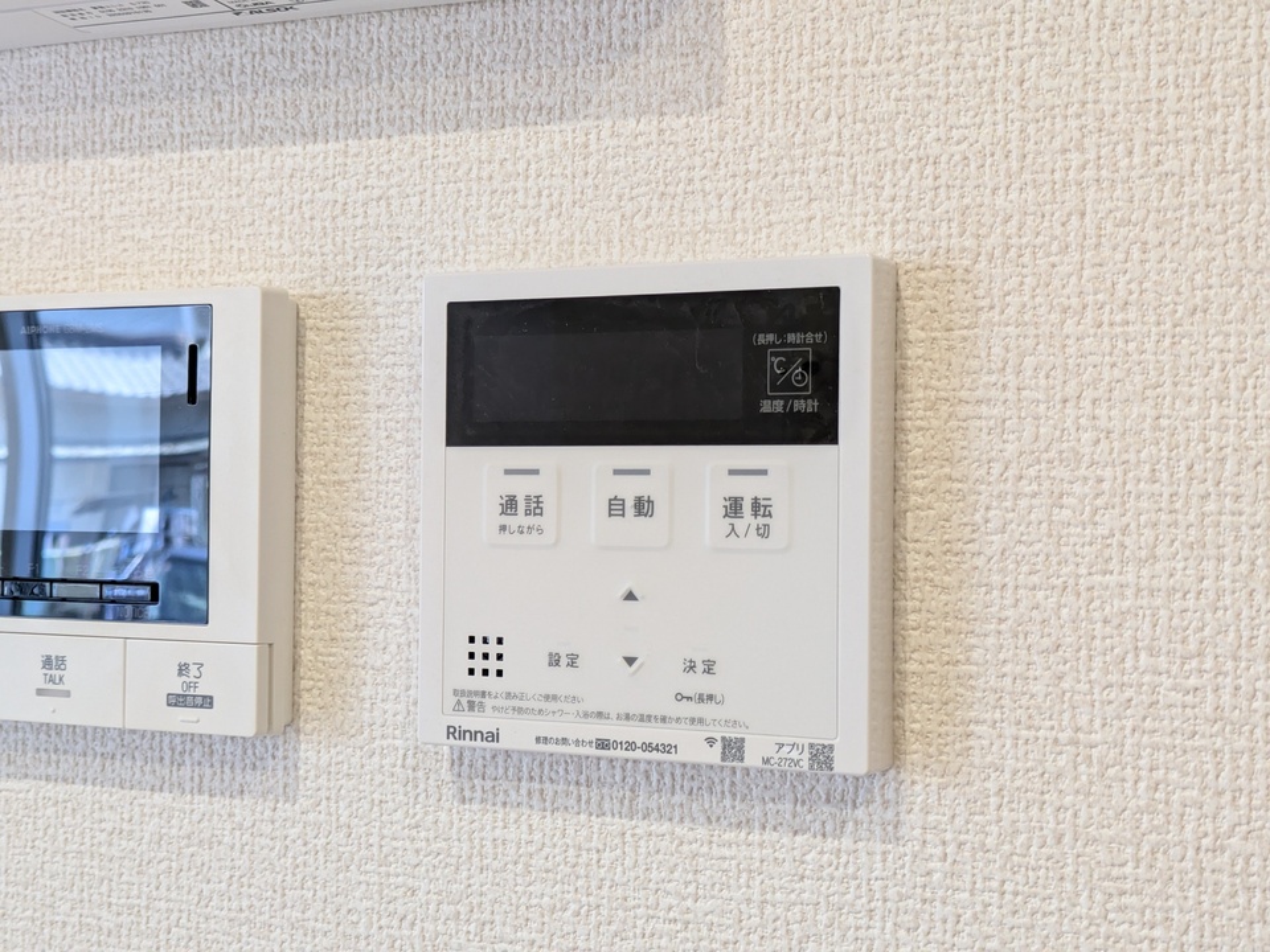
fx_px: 1871
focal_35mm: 51
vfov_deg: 28.6
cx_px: 635
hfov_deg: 37.5
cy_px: 476
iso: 88
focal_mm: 5.43
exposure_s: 1/30
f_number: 1.89
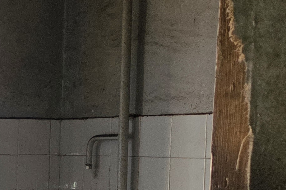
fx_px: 826
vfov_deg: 13.0
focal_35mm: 104
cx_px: -288
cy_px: 200
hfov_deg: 15.6
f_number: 1.8
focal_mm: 5.4
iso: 160
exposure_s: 1/100
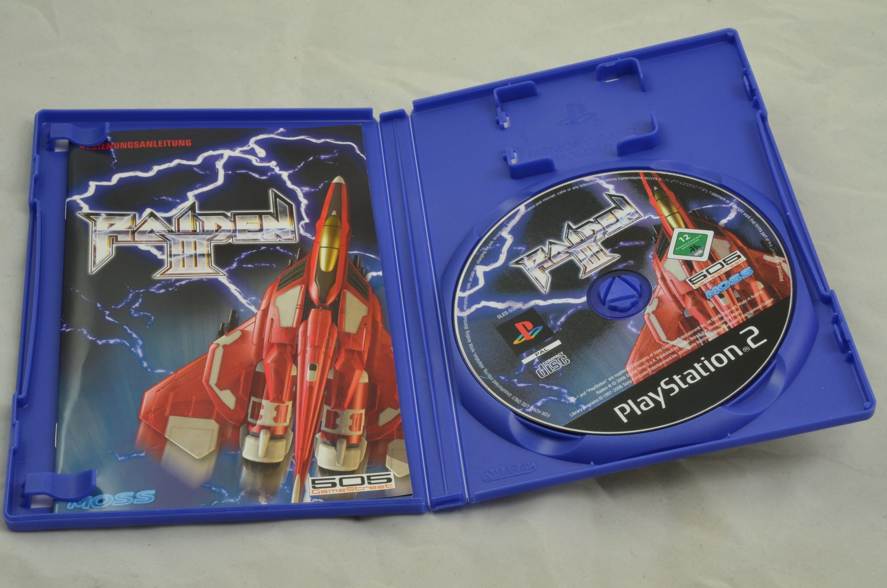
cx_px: 444
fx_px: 1476
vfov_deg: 22.5
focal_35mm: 60
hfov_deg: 33.5
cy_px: 294
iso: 100
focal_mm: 40
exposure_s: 1/1.6
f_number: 20
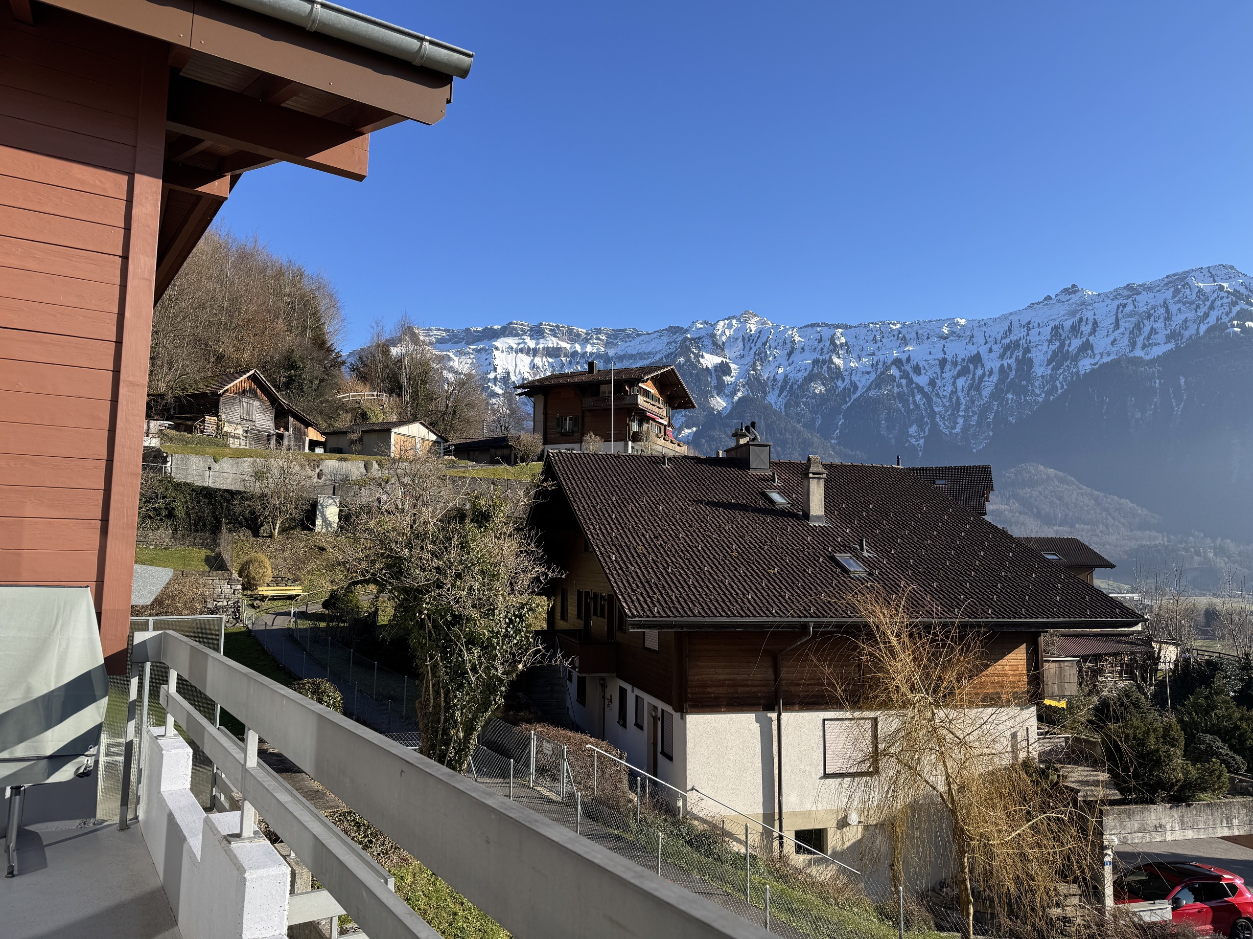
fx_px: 869
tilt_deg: +6.6
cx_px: 626
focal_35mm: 24
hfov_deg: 71.6
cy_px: 470
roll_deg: -0.2
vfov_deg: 56.8
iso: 80
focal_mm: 6.76
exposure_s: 1/2710
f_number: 1.78
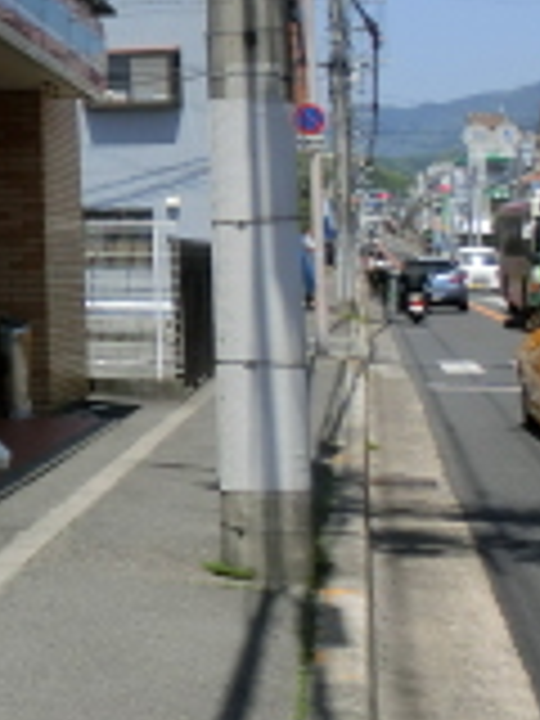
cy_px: 18
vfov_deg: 19.9
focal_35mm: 96
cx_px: -765
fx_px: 1997
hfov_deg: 12.2
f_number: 7.9
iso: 80
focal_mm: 4.24
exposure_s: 1/200
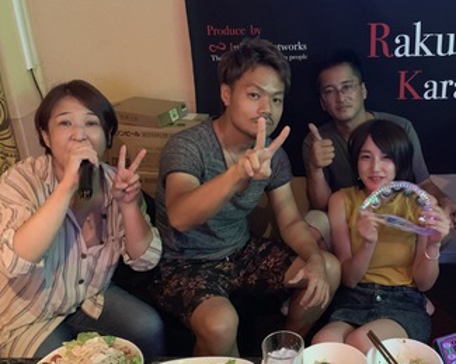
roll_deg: +0.9
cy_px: 199
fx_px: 540
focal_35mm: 40
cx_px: 314
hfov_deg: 44.9
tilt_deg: -23.5
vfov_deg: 37.3
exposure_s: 1/17
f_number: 1.8
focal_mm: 4.25
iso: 1000
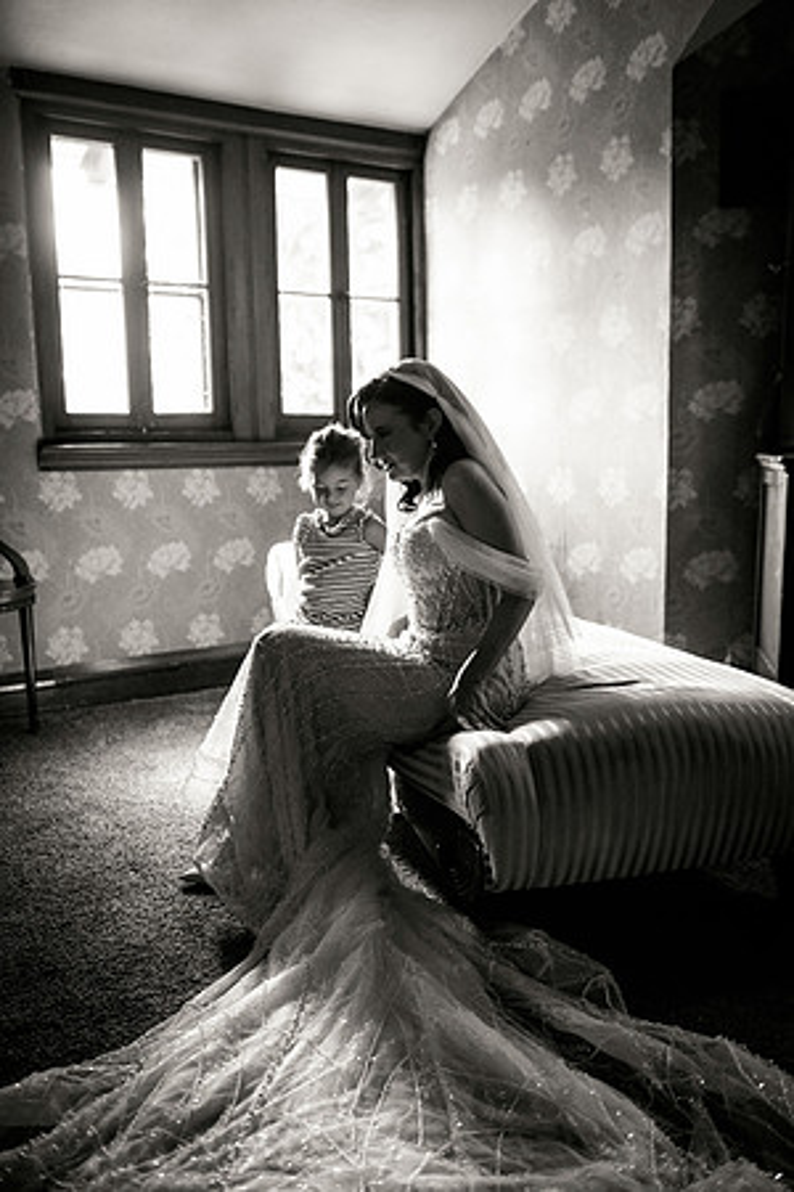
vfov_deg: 58.7
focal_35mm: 32
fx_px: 1059
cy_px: 596
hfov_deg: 41.1
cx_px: 397
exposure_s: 1/640
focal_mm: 32
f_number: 2.8
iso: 1250
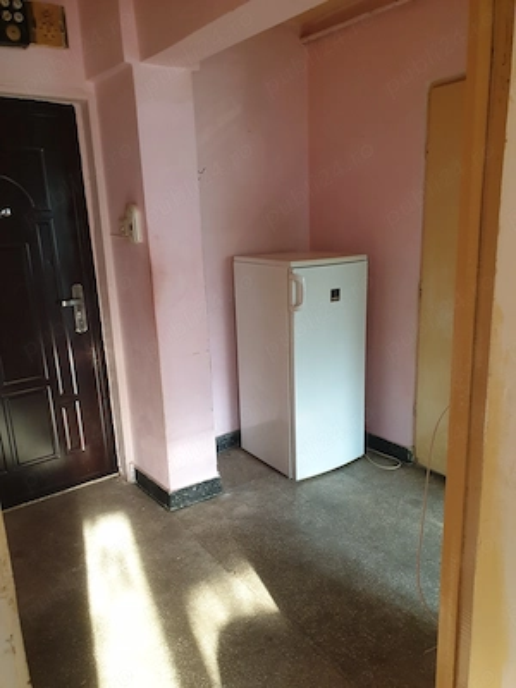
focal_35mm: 26
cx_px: 258
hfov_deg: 53.1
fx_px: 517
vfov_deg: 67.3
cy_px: 344
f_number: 2.4
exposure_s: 1/60
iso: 400
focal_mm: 4.3
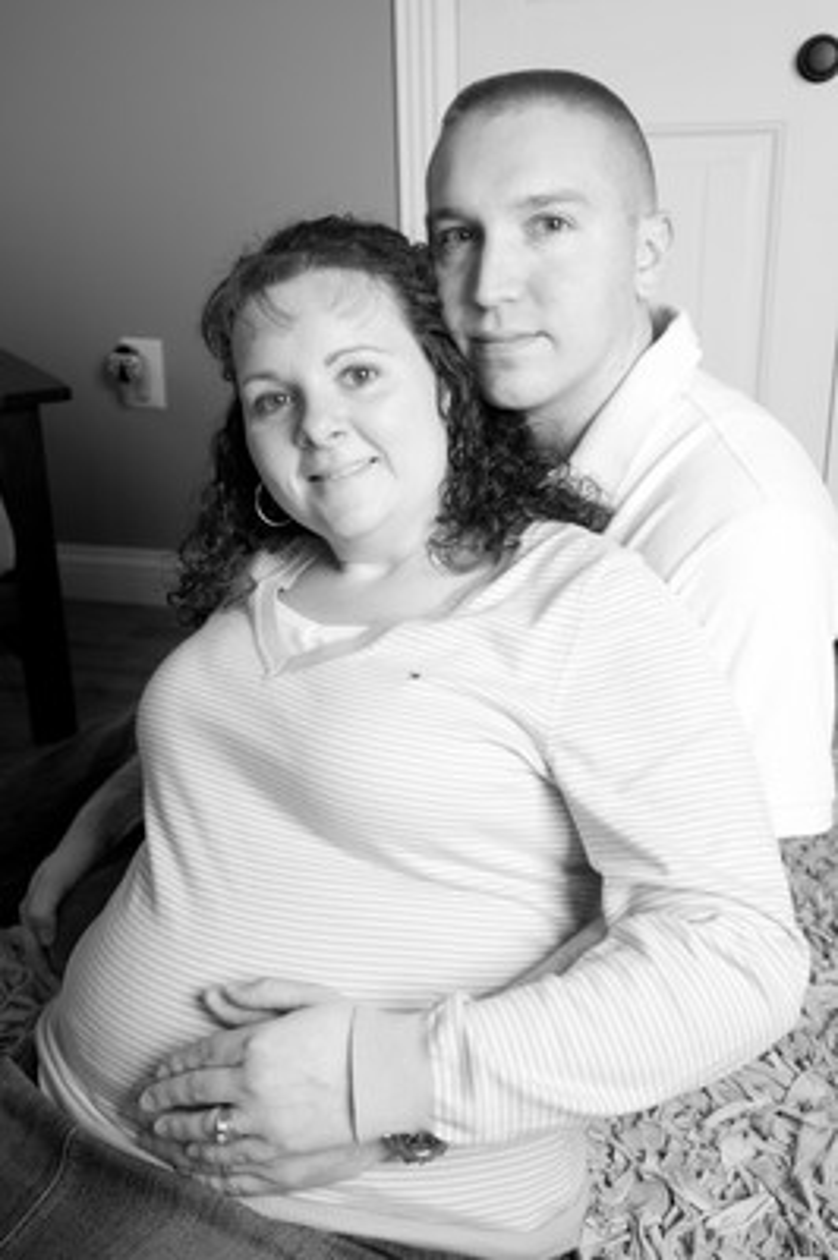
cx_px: 419
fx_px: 1259
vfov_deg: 53.2
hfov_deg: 36.8
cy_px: 630
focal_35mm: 36
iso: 250
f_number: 2.8
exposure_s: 1/200
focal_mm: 24
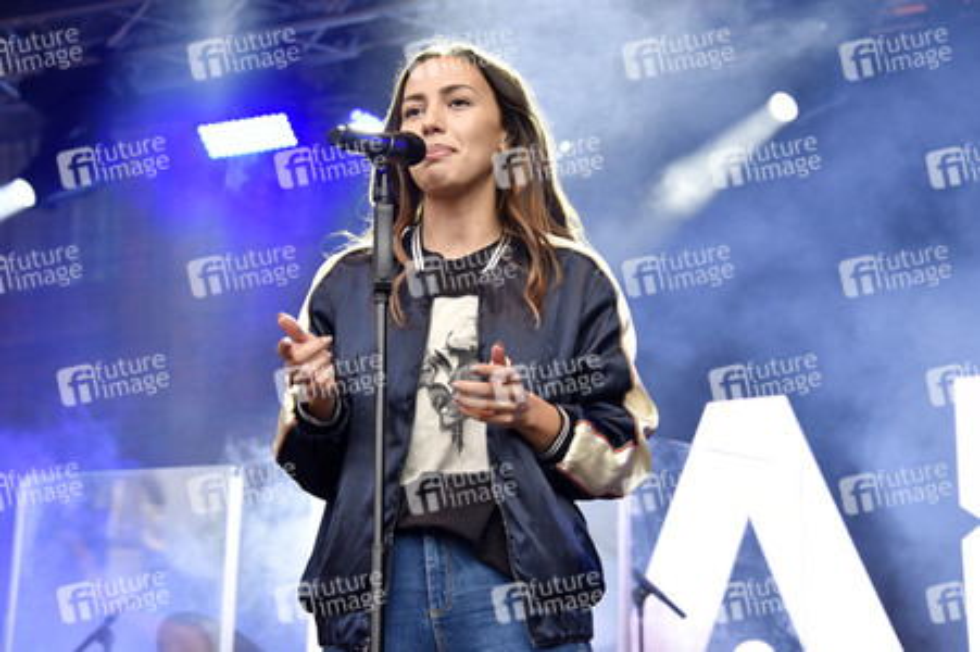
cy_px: 326
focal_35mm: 105
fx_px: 2856
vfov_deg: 13.0
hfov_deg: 19.5
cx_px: 490
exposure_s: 1/160
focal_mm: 105
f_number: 7.1
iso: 400
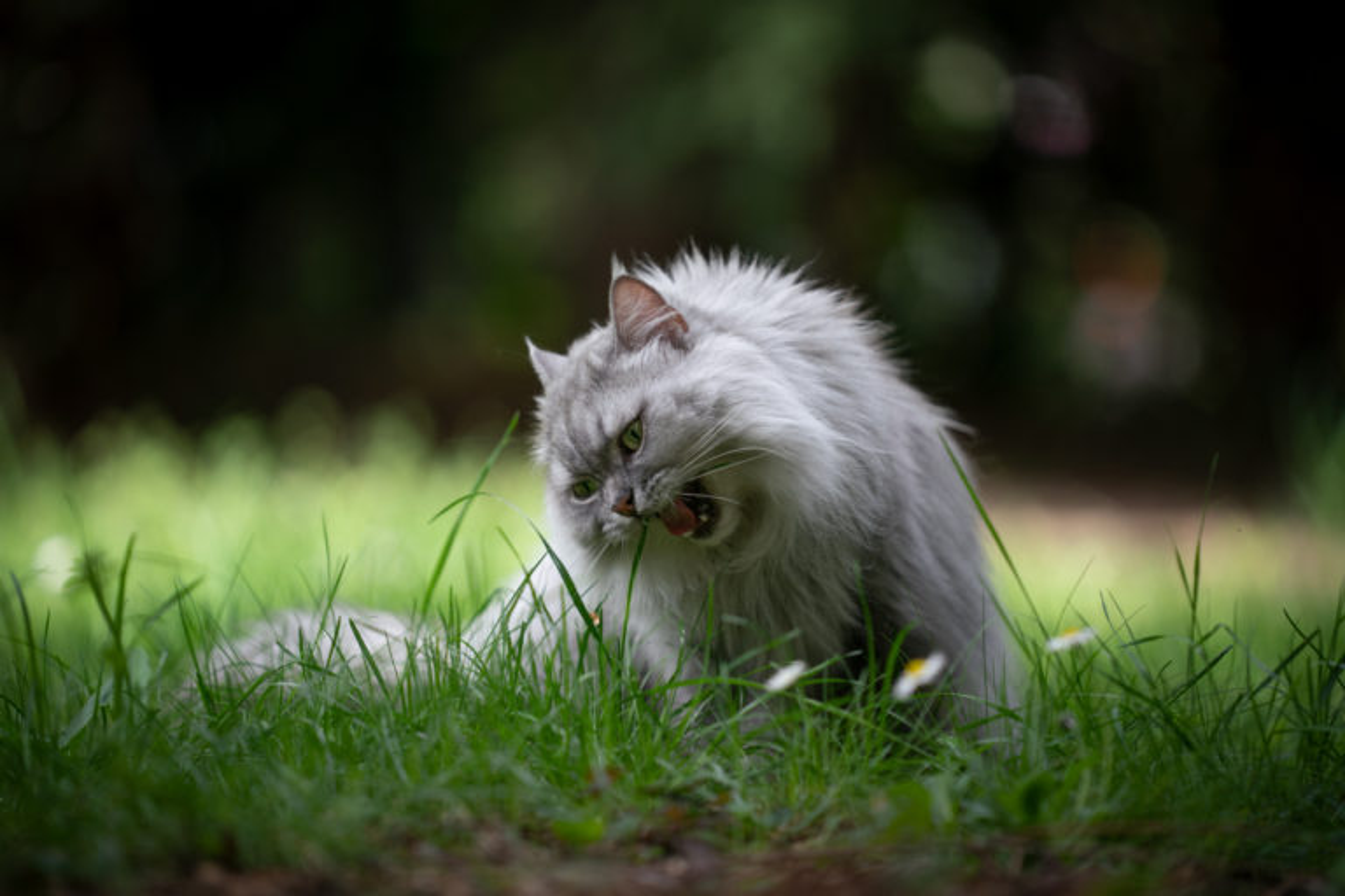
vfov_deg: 6.9
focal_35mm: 200
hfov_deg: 10.3
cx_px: 672
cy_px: 448
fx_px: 7472
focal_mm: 200
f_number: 2.8
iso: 400
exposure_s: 1/500
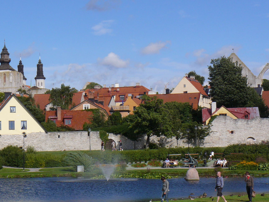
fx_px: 730
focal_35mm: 94
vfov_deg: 15.7
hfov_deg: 20.8
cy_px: 96
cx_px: 100
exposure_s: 1/500
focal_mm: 10.5
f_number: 6.3
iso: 100
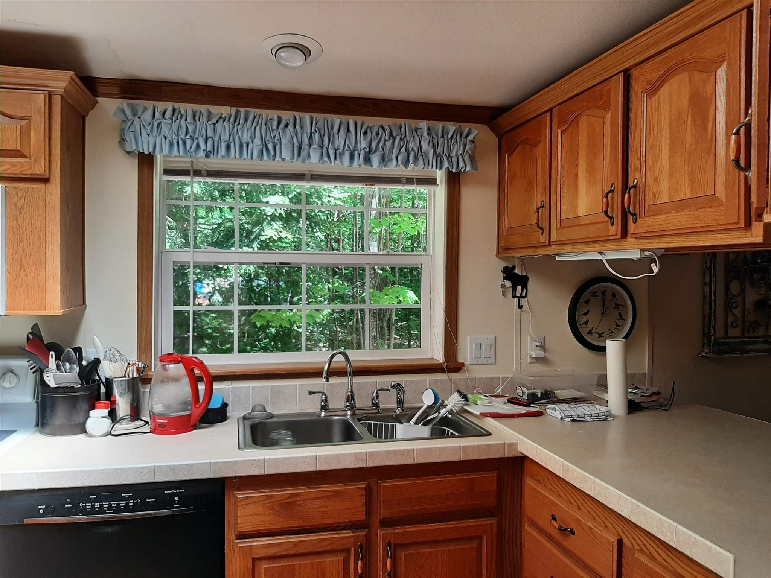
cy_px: 289
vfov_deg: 53.1
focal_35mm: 26
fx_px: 579
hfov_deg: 67.3
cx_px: 386
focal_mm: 3.93
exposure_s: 1/133
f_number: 1.7
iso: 40
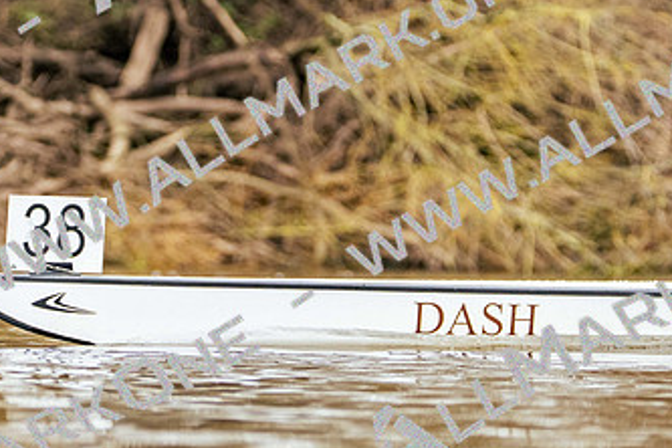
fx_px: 6495
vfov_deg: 3.9
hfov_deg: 5.9
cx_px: 200
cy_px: 310
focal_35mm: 348
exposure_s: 1/2000
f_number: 6.3
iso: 4000
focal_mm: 200
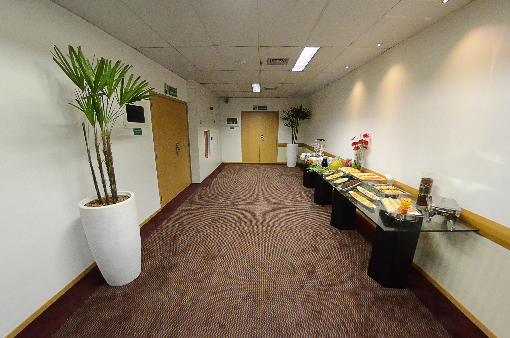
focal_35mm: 16
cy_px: 169
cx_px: 255
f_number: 3.5
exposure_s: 1/125
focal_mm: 10.5
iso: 5000
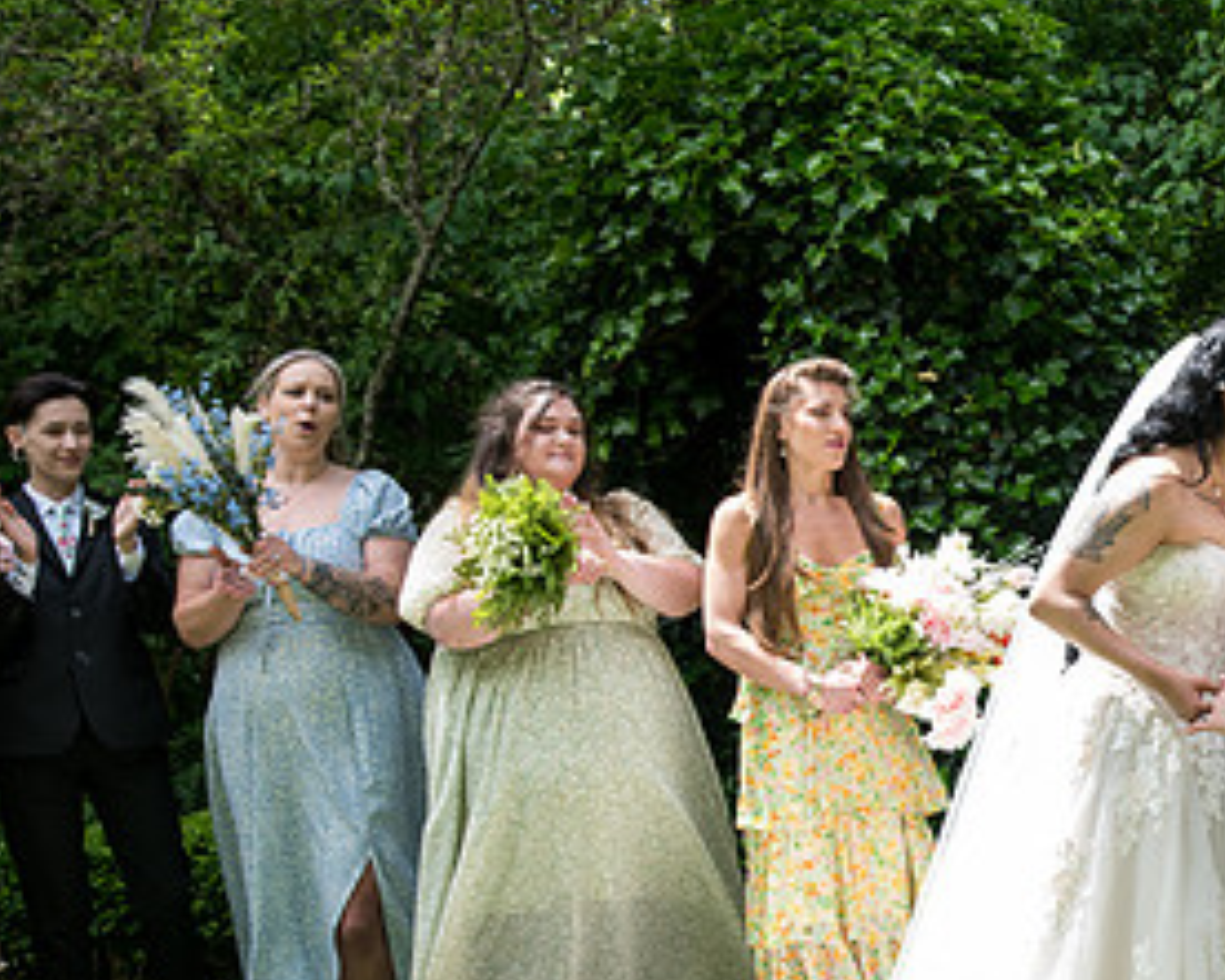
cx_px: 1278
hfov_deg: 25.2
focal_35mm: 71
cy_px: 588
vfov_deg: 21.5
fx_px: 2575
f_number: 5
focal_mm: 36
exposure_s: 1/400
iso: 500
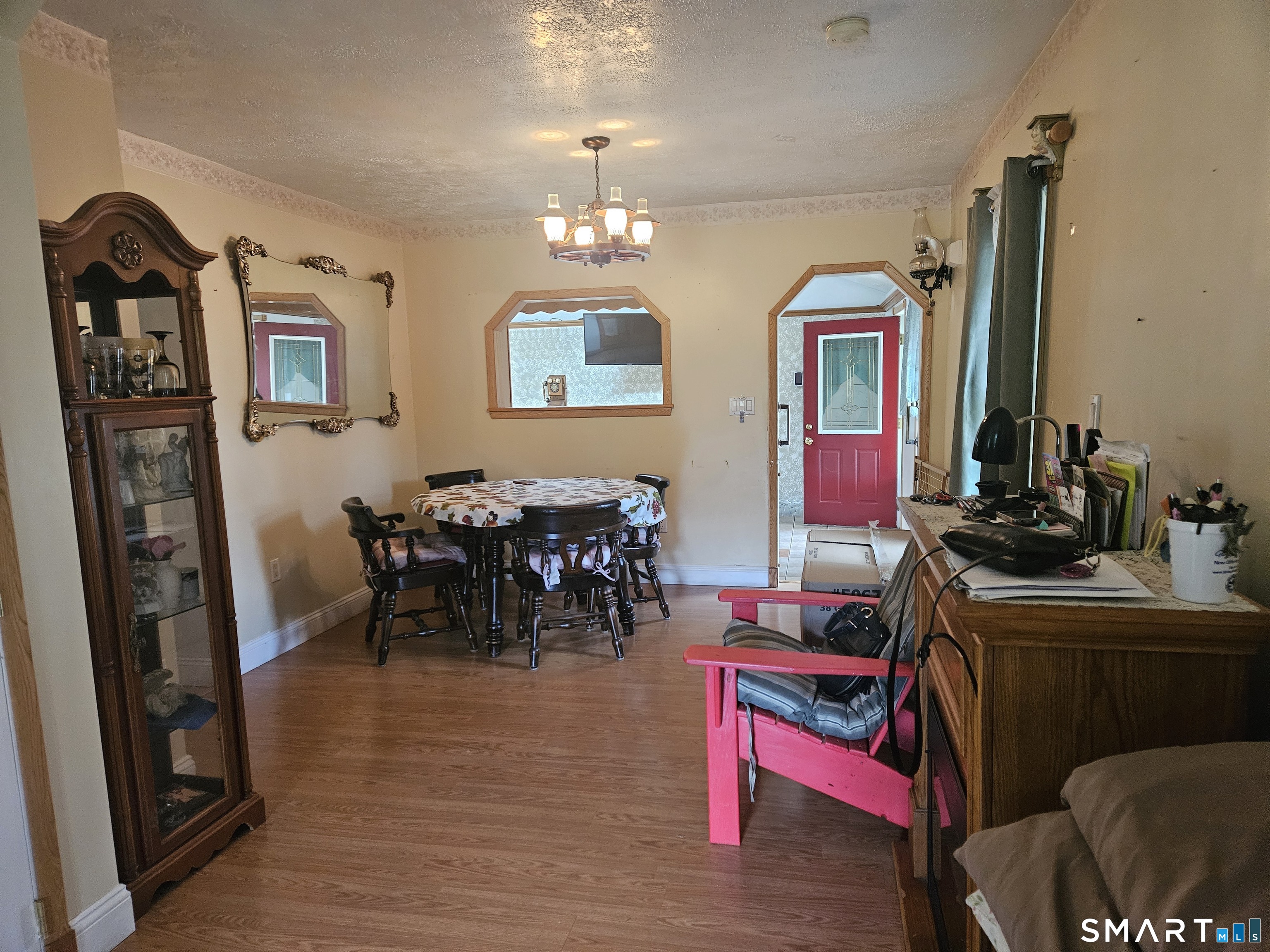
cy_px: 476
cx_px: 635
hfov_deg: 73.9
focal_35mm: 23
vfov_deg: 58.9
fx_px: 844
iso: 1000
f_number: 1.8
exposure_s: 1/120
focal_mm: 5.4
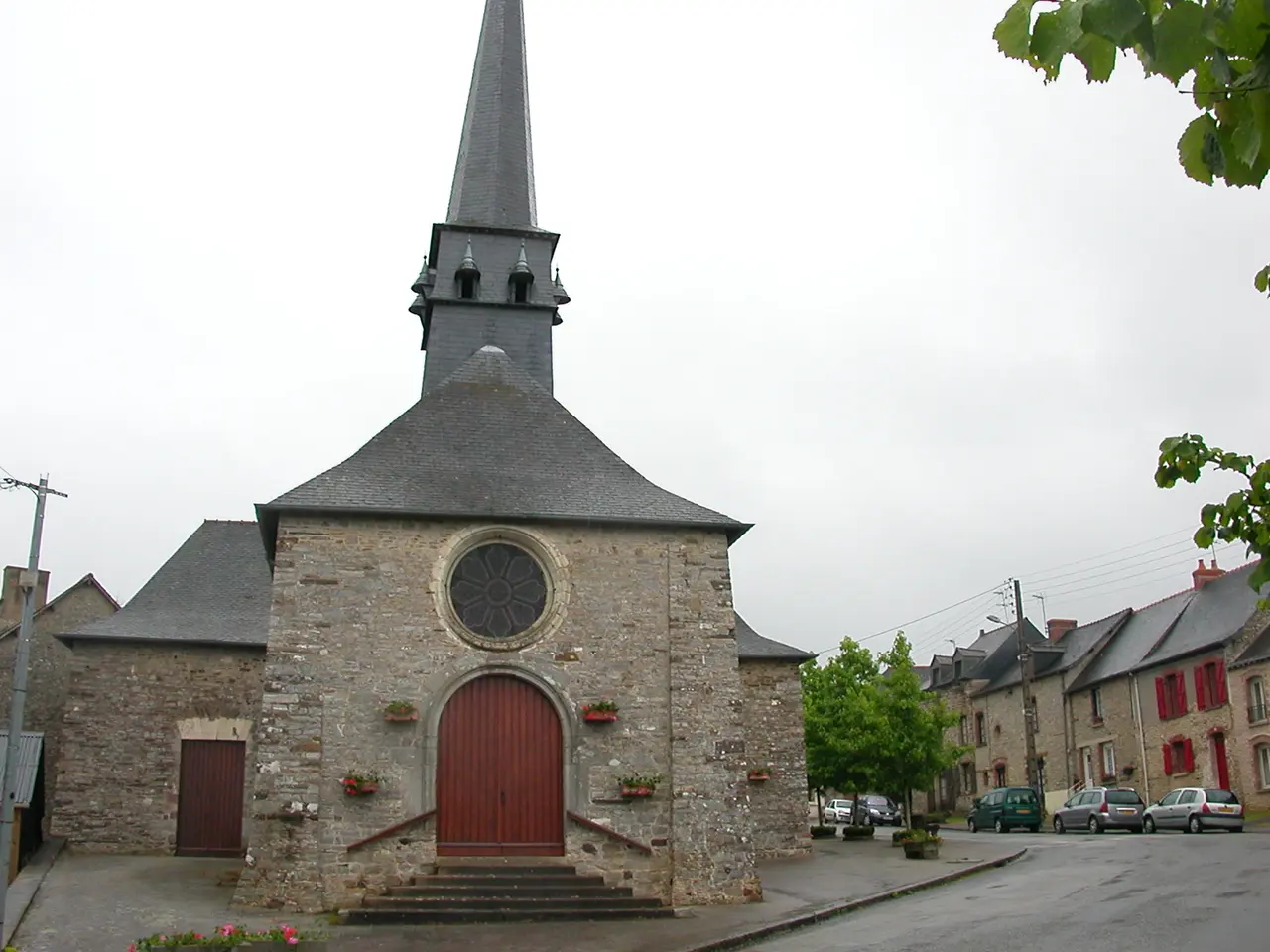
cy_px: 476
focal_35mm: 37
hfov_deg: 50.1
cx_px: 635
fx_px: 1357
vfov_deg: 38.7
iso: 100
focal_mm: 5.6
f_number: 4.5
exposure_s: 1/148
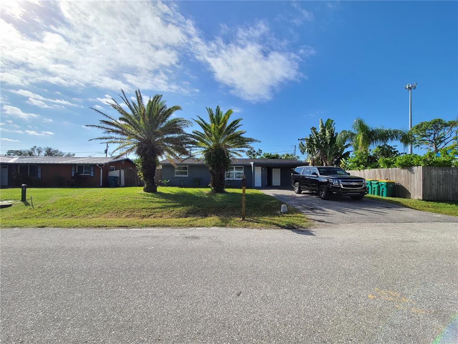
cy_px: 172
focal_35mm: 13
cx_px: 229
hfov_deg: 106.2
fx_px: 172
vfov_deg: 89.9
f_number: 2.2
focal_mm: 2.2
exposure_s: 1/1610
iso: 64
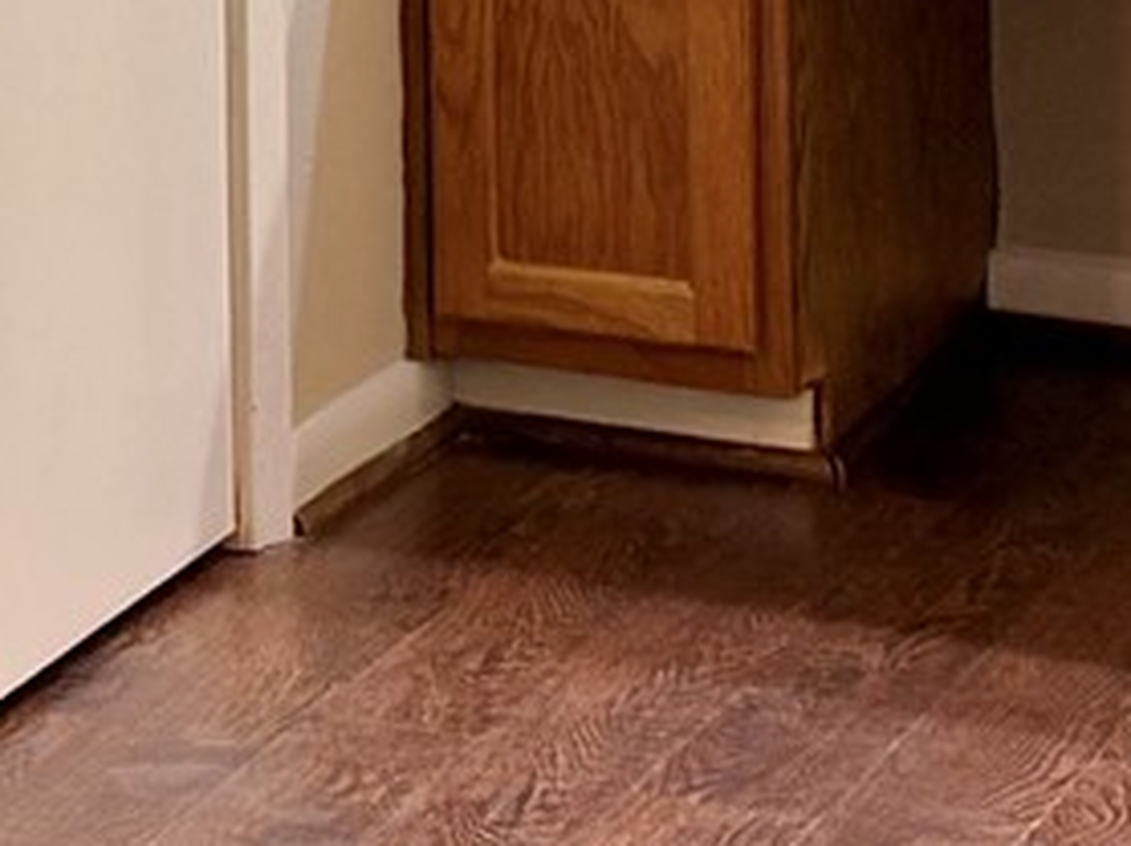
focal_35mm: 177
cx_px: -386
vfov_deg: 8.1
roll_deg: +0.6
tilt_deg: -5.5
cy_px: -728
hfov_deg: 10.9
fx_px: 5778
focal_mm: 6.76
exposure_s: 1/203
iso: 200
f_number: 1.78
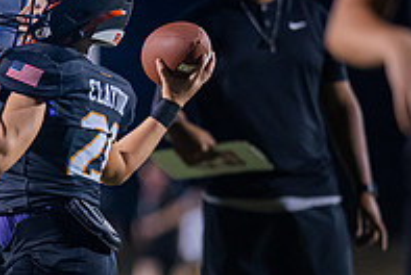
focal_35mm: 516
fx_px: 5900
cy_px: 145
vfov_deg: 2.7
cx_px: 3
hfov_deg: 4.0
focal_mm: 135
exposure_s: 1/1000
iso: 1600
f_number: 1.8
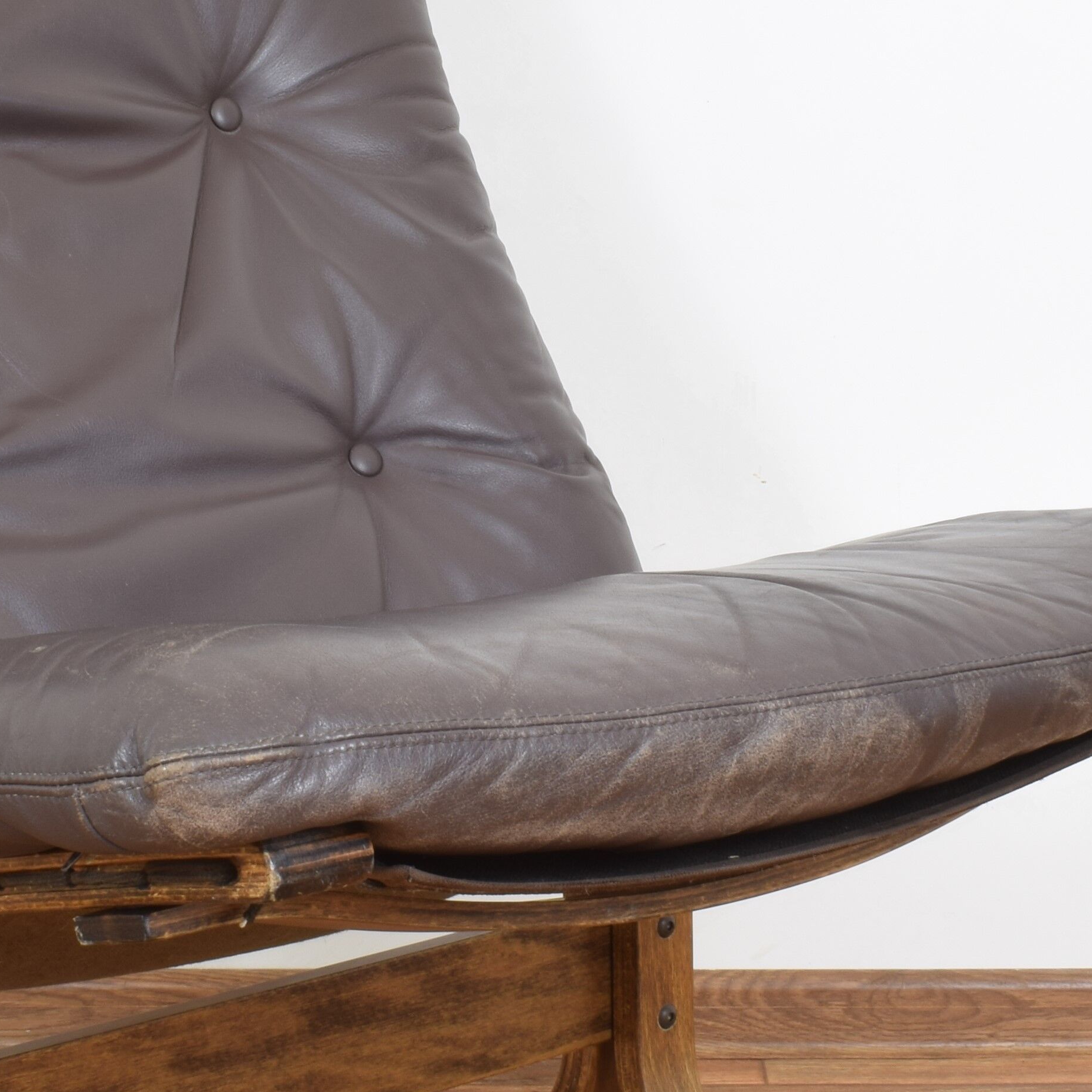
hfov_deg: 19.1
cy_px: 520
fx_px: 3248
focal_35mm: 91
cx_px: 490
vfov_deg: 19.1
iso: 100
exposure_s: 5
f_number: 25
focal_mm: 22
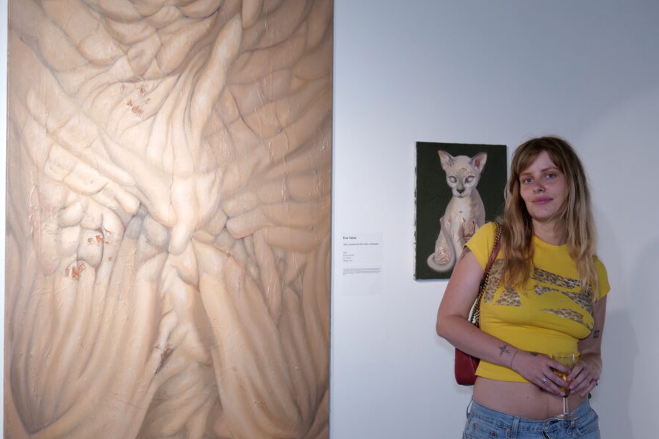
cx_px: 316
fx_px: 1116
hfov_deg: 32.9
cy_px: 233
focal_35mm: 61
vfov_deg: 22.2
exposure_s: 1/60
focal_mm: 53
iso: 2500
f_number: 5.4
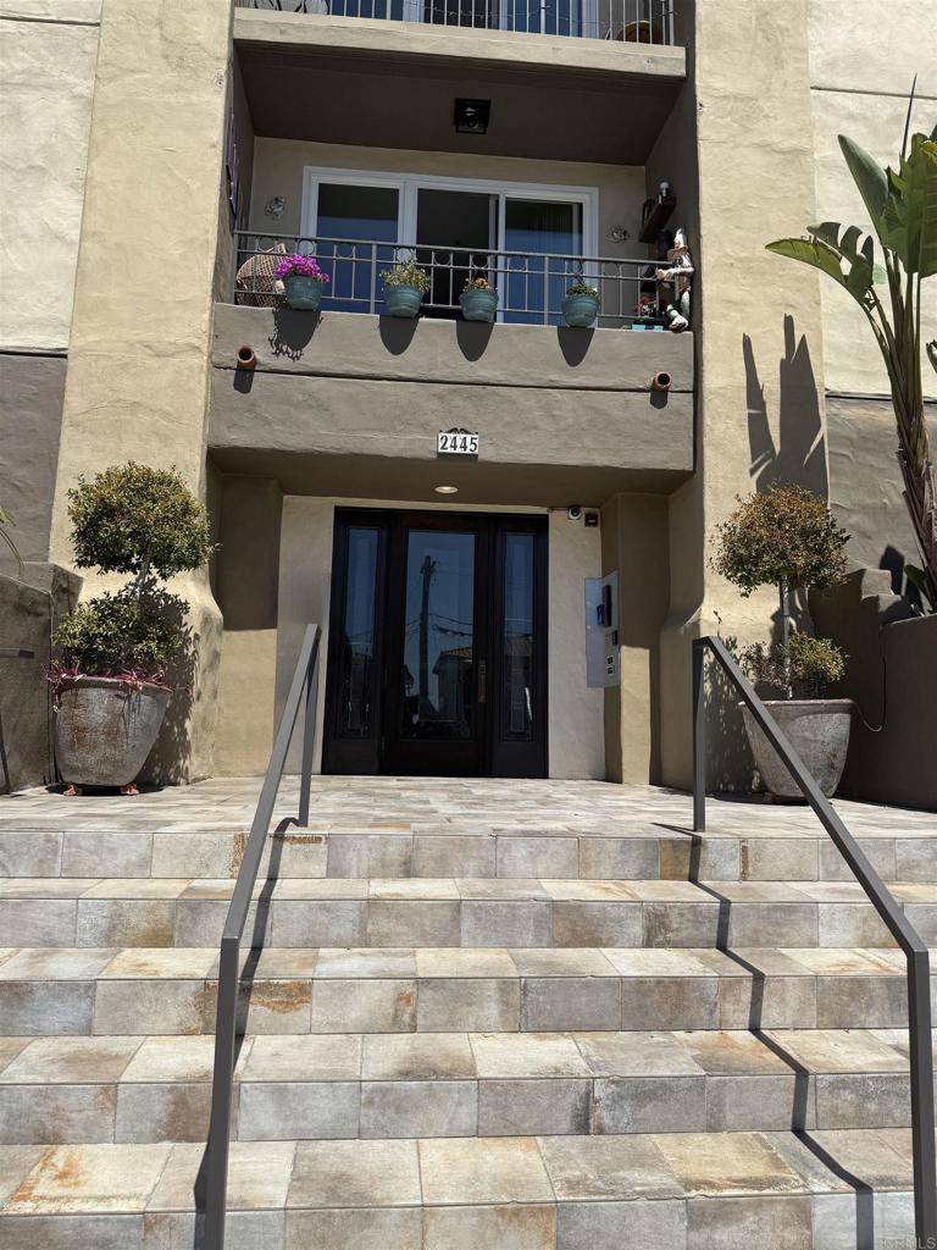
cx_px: 468
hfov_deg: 56.8
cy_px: 625
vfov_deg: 71.6
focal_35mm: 24
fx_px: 866
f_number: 1.78
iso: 80
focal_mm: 6.76
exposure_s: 1/5319
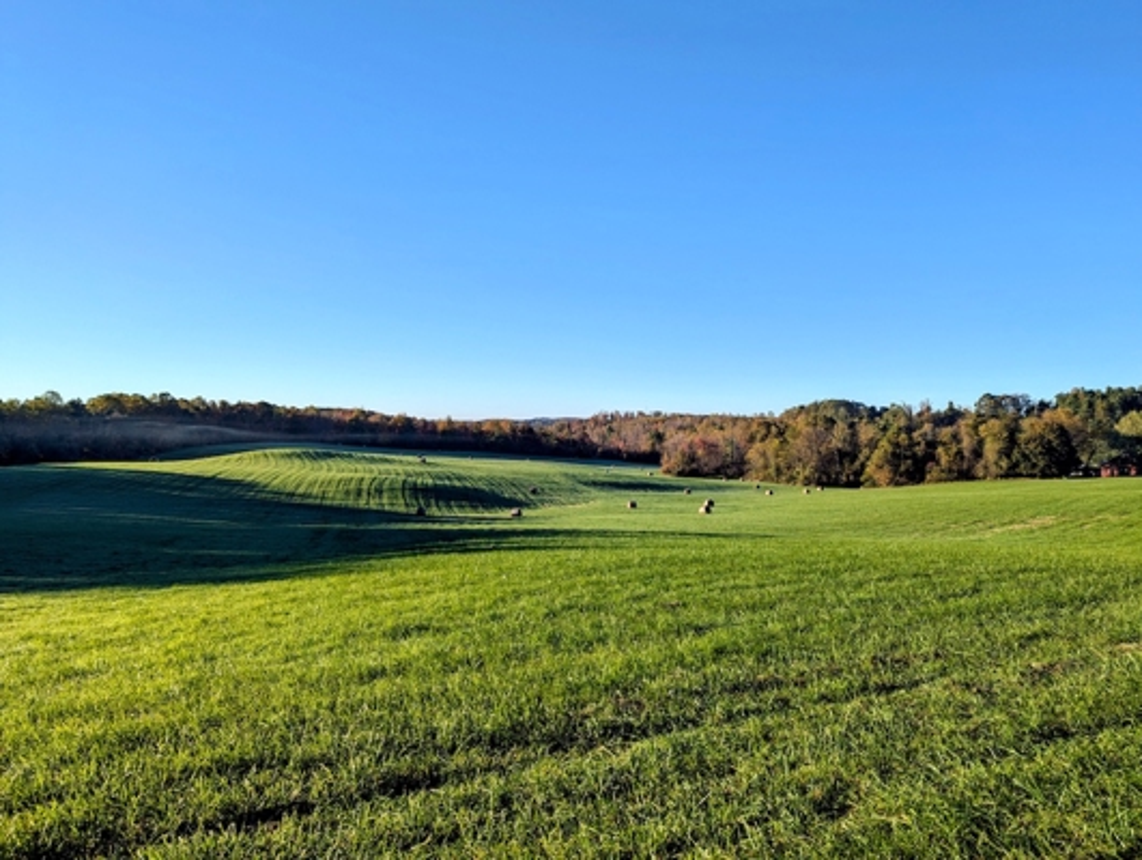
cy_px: 430
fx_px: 793
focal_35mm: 24
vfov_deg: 57.0
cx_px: 571
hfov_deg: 71.5
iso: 45
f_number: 1.85
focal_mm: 6.81
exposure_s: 1/1205
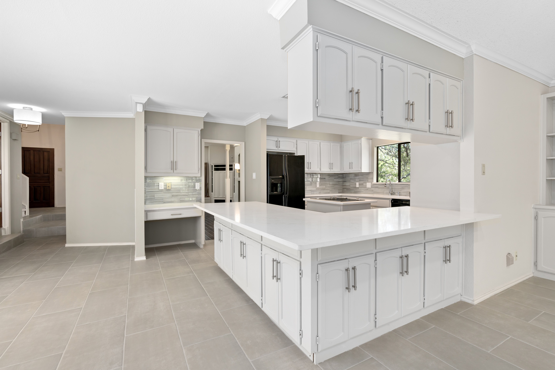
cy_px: 185
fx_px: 247
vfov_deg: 73.7
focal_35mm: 16
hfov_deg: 96.7
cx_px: 278
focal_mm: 16
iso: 320
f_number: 8
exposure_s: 1/4
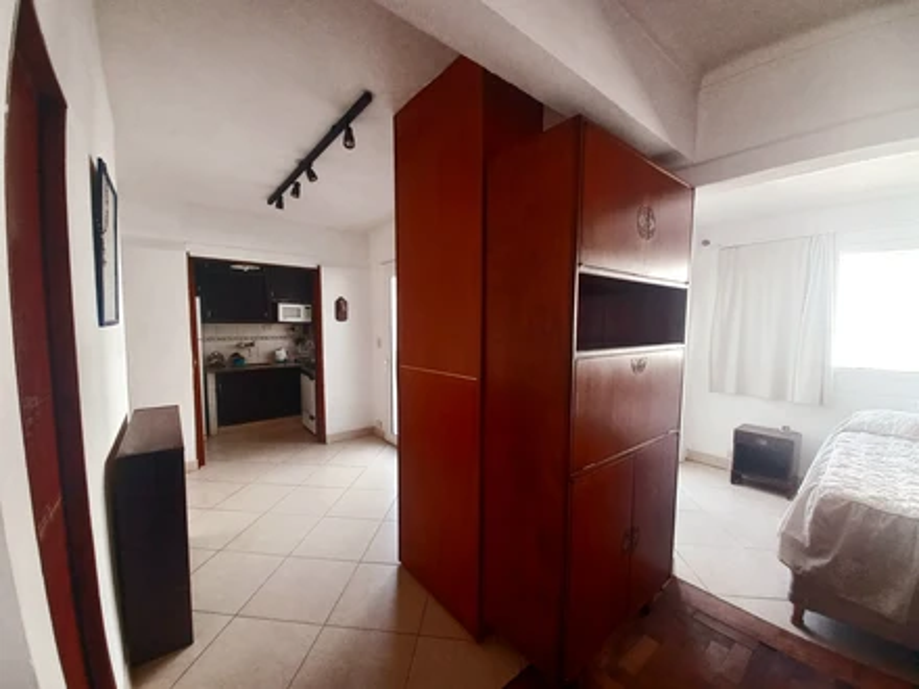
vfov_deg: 89.9
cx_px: 460
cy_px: 344
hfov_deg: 106.2
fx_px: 345
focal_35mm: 13
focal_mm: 1.42
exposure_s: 1/50
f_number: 2.2
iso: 64
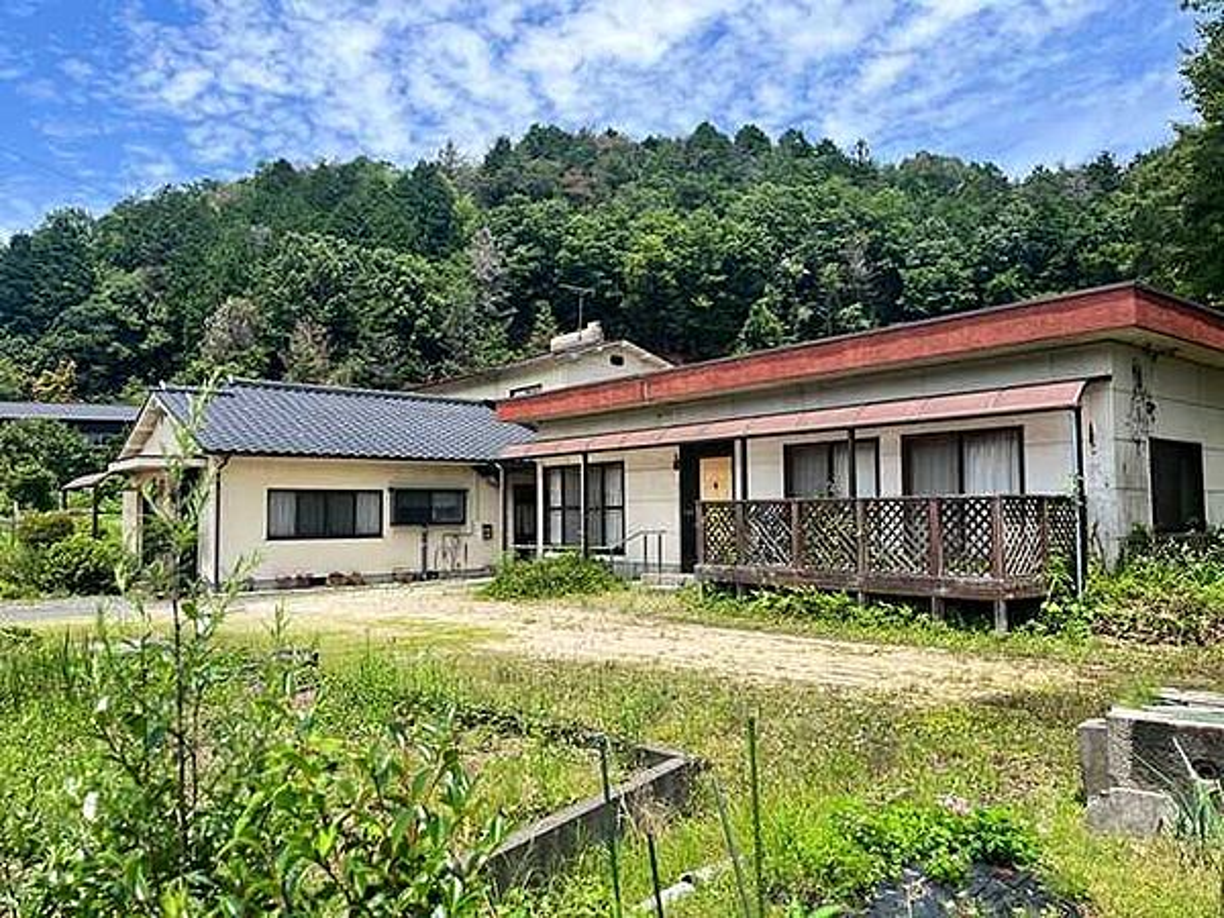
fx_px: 919
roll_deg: +0.1
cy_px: 459
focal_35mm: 26
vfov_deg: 53.1
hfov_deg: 67.3
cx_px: 612
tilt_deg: +3.7
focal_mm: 5.1
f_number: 1.6
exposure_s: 1/1802
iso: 50
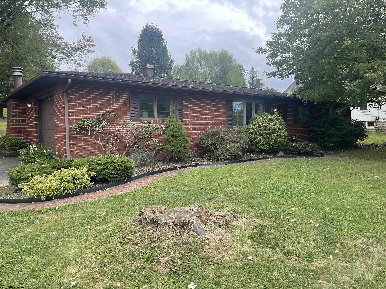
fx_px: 279
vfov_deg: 54.9
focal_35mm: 25
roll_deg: +1.0
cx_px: 193
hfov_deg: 69.4
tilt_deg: -3.5
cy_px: 144
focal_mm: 5.1
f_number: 1.6
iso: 32
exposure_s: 1/901
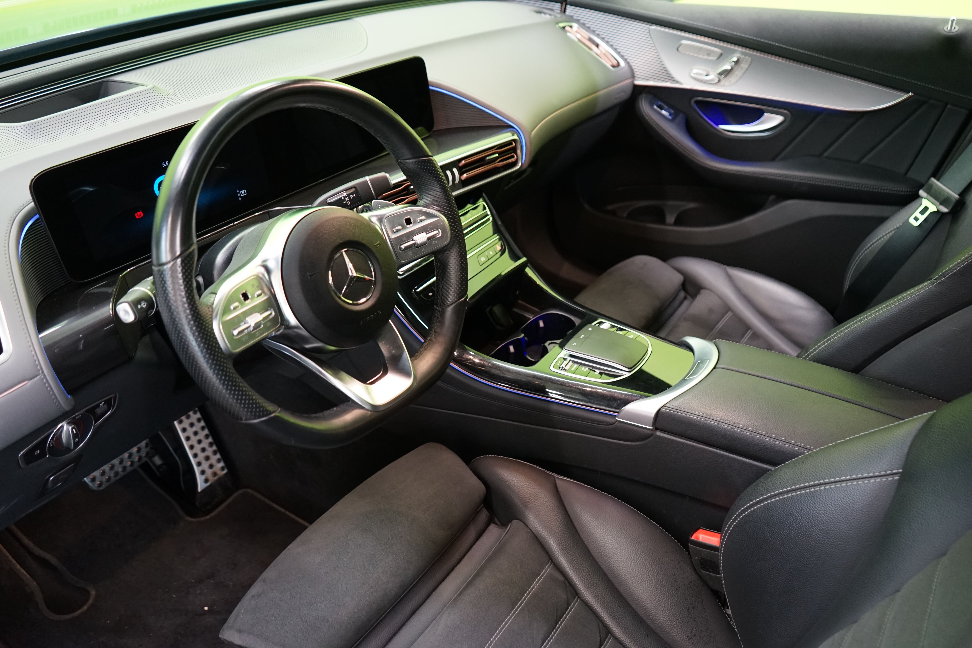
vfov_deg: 46.4
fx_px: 756
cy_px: 324
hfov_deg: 65.5
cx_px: 486
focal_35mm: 28
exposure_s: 1/30
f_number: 4
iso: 2000
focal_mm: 28
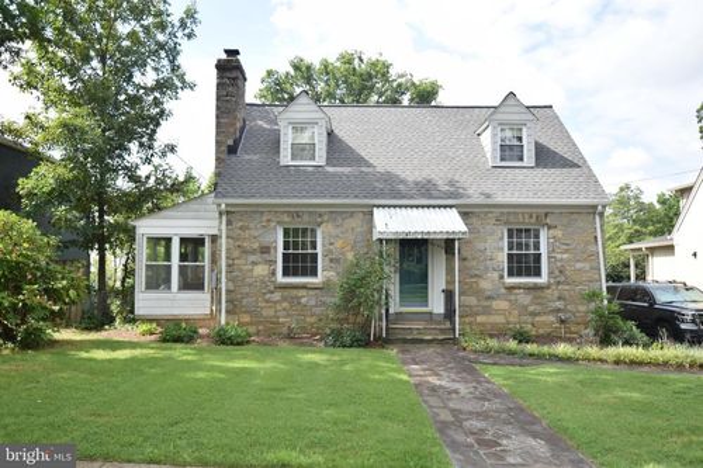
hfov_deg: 64.6
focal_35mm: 28
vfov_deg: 45.6
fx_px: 556
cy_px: 234
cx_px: 352
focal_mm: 19
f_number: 5.6
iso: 400
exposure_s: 1/1250
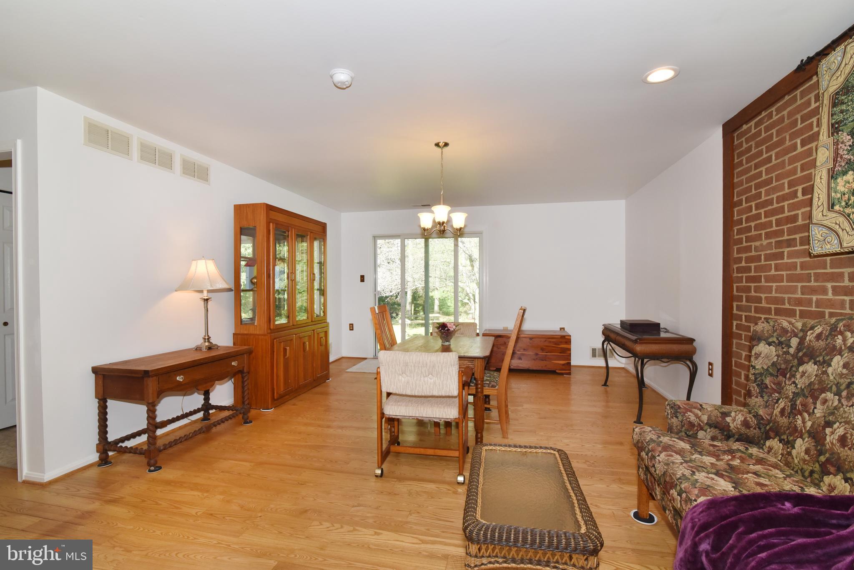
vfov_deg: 73.8
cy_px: 285
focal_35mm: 16
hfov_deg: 96.7
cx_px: 427
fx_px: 380
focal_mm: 16
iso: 1250
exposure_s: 1/80
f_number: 11
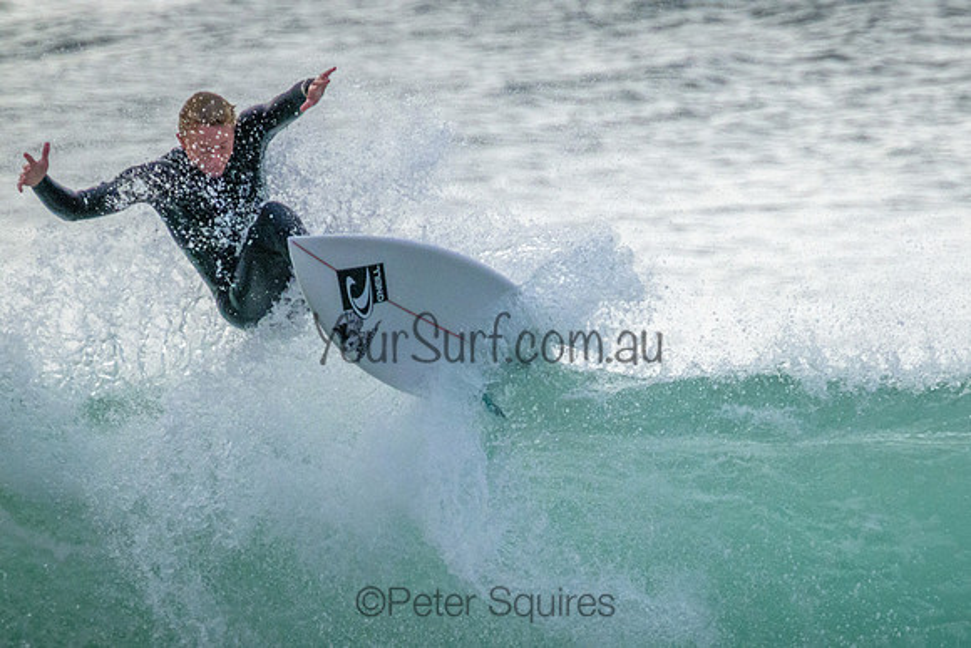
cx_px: 659
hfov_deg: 1.9
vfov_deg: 1.3
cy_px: 440
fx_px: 29312
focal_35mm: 1087
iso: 5600
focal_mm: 800
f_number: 11
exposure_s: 1/2000
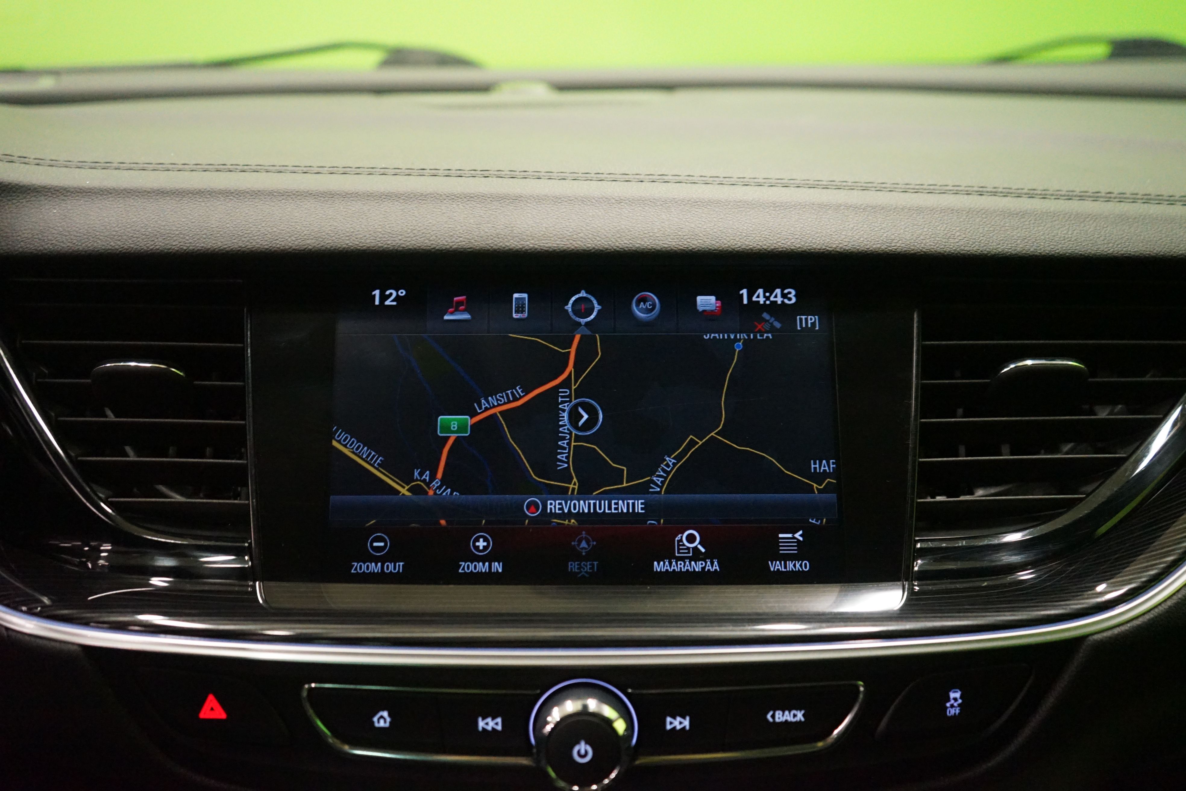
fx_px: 1021
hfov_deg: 60.3
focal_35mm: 31
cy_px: 396
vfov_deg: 42.3
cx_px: 593
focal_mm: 31
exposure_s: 1/30
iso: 6400
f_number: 3.5
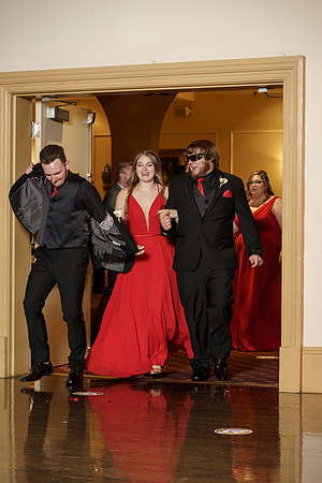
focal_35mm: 94
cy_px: 242
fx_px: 1261
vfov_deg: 21.7
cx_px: 161
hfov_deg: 14.6
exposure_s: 1/200
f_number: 4
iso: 2000
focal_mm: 94
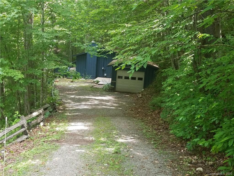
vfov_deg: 53.1
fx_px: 176
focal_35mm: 26
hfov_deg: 67.3
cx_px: 117
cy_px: 88
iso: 100
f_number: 1.7
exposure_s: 1/120
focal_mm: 4.25
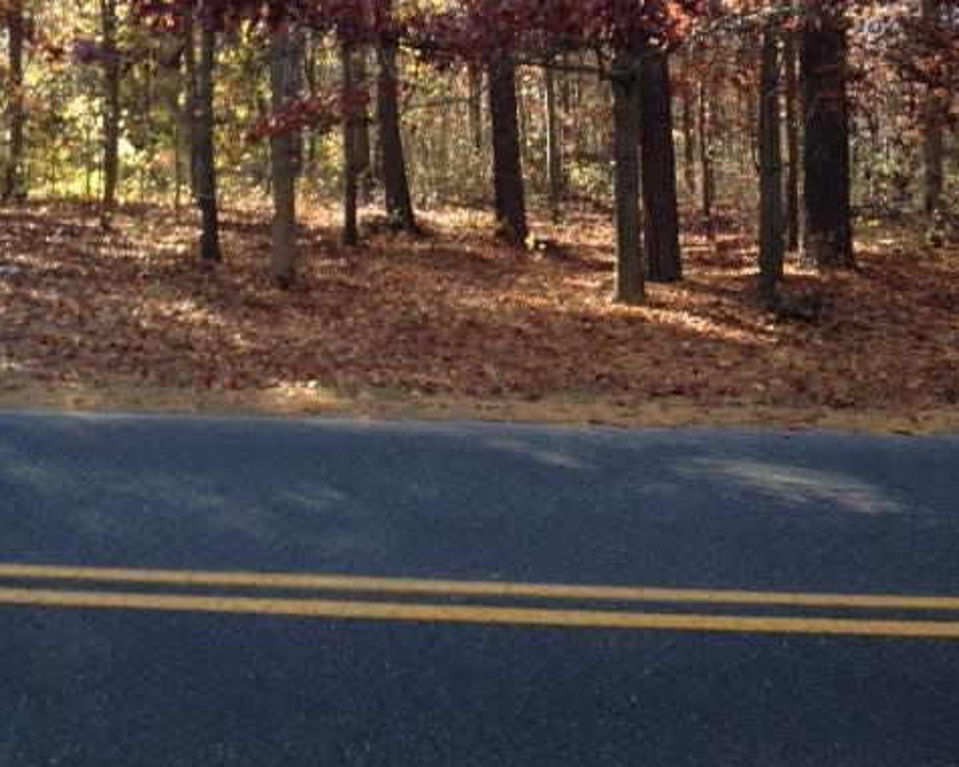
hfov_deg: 40.3
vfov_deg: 31.9
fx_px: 1306
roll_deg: -0.8
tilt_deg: +3.9
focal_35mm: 46
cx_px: 483
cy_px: 161
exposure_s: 1/120
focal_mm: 4.28
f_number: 2.4
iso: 50
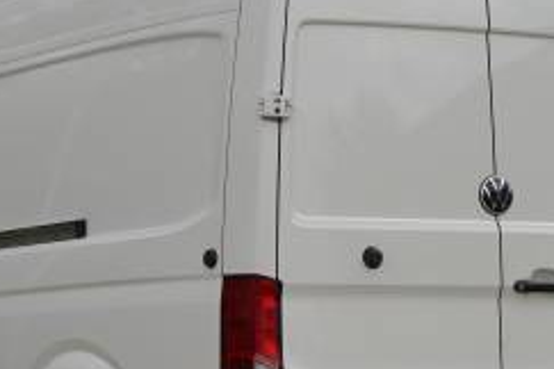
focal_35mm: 152
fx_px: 2345
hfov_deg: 13.5
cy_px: 255
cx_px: 255
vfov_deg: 9.0
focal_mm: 57.9
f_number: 5
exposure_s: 1/250
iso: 100
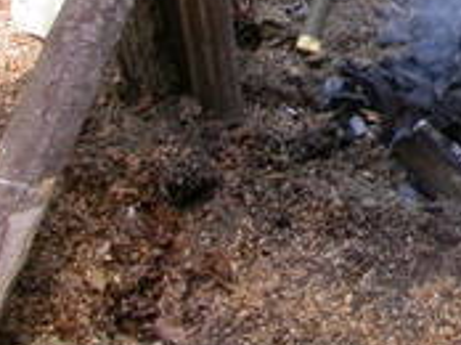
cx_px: 604
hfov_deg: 17.5
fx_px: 1396
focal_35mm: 105
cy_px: -117
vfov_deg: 13.5
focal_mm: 7.85
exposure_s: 1/80.1
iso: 100
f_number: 3.7
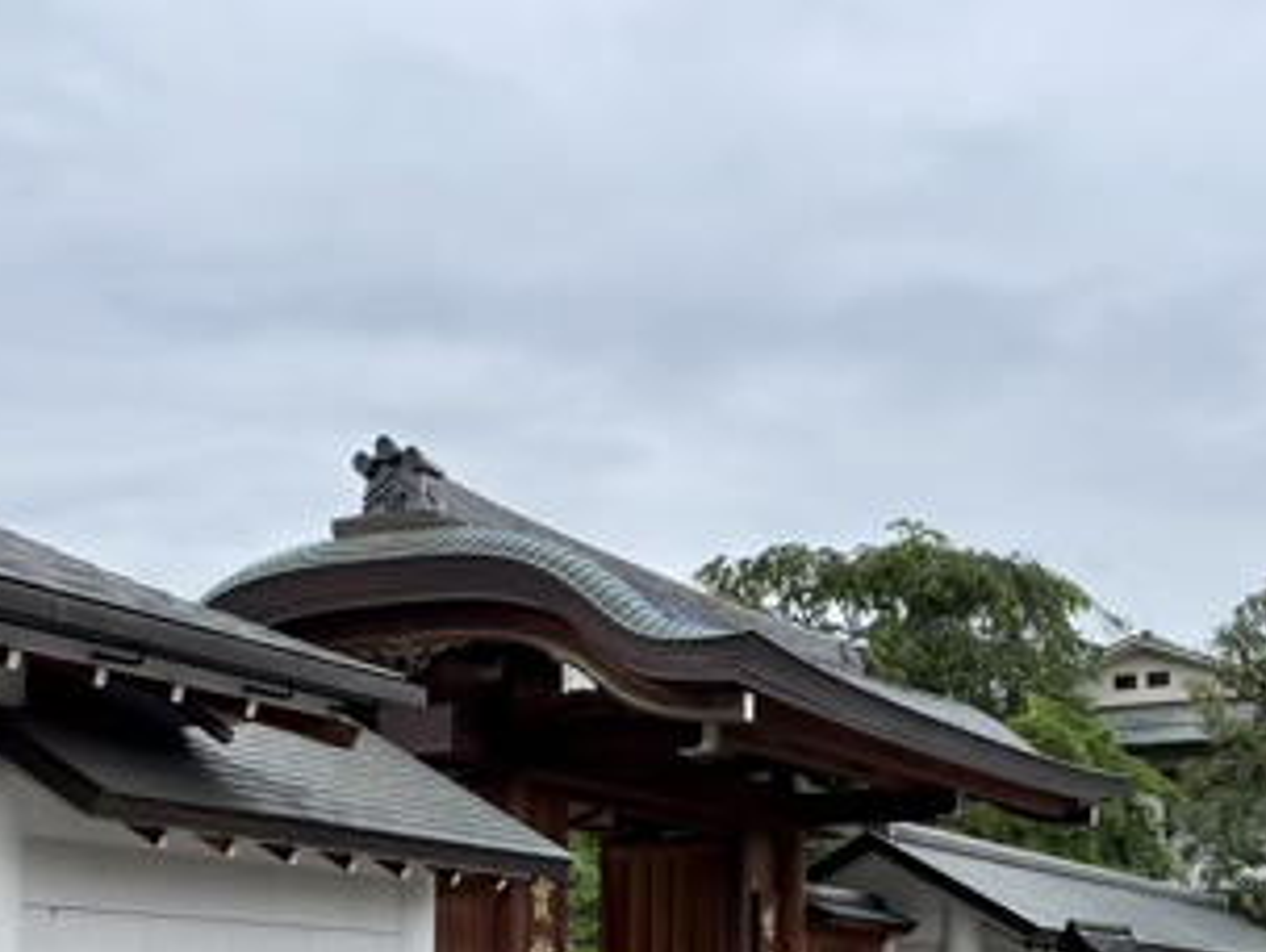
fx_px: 2197
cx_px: 627
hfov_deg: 32.1
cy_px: 958
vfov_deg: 23.4
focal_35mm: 60
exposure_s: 1/1590
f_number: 1.6
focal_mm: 5.96
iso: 50
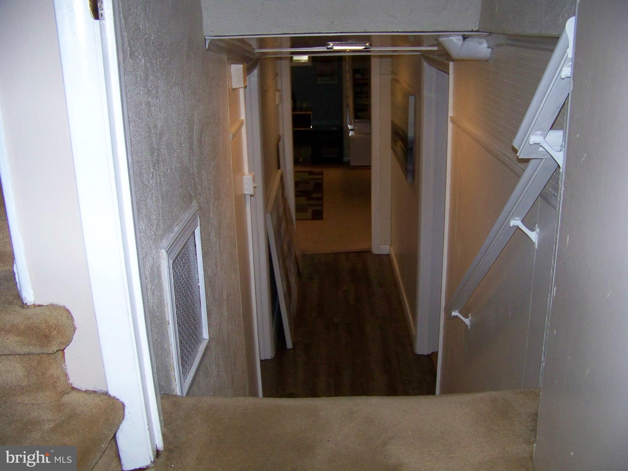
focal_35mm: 36
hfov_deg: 51.4
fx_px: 653
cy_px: 236
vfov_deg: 39.7
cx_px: 314
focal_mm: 5.85
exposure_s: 1/30
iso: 200
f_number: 2.8
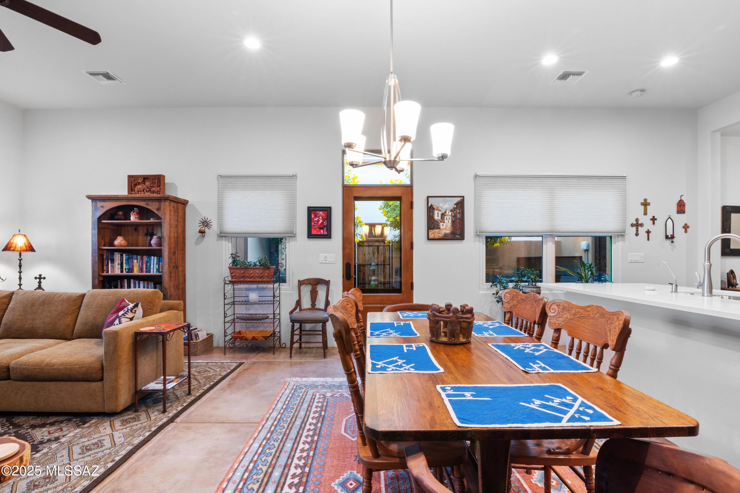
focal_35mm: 16
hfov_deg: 96.8
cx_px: 370
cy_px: 246
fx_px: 329
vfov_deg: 73.7
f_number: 22
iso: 800
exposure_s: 1
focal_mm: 16
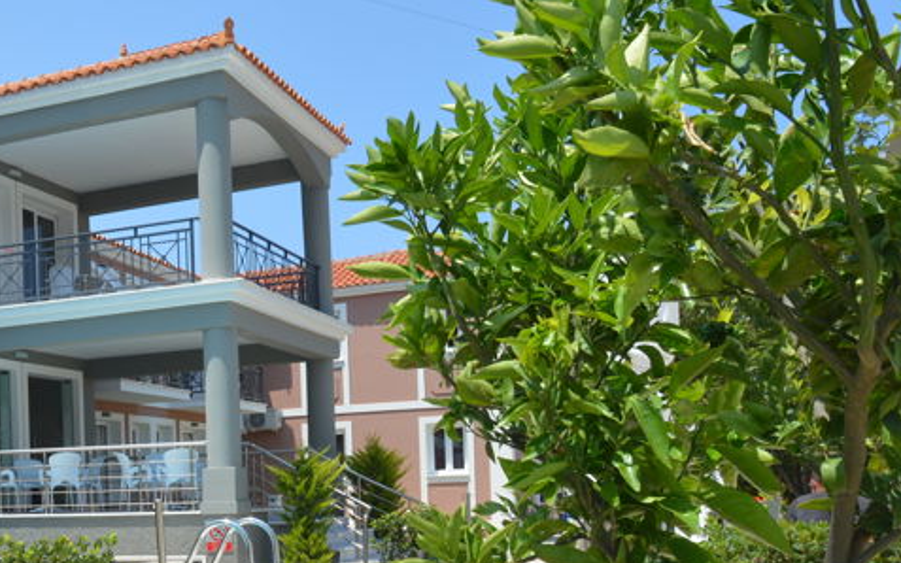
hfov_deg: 38.2
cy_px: 508
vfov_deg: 27.0
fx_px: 1129
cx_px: -17
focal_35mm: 46
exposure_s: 1/250
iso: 100
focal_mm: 14
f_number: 8
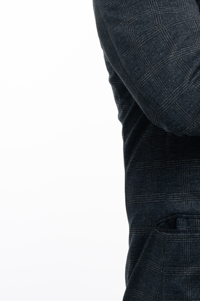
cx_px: 231
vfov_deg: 10.3
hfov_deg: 6.9
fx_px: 1642
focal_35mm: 197
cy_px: -11
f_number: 8
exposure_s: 1/200
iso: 400
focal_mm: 70
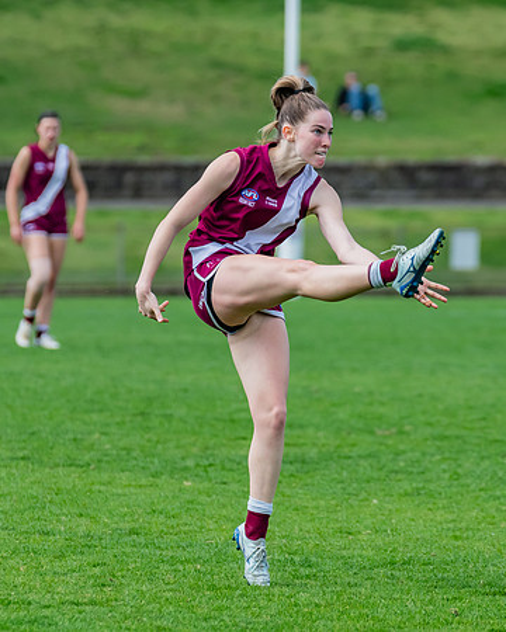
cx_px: 243
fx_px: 9095
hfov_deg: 3.2
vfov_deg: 4.0
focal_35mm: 486
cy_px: 342
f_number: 5.6
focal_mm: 290
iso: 800
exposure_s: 1/1600
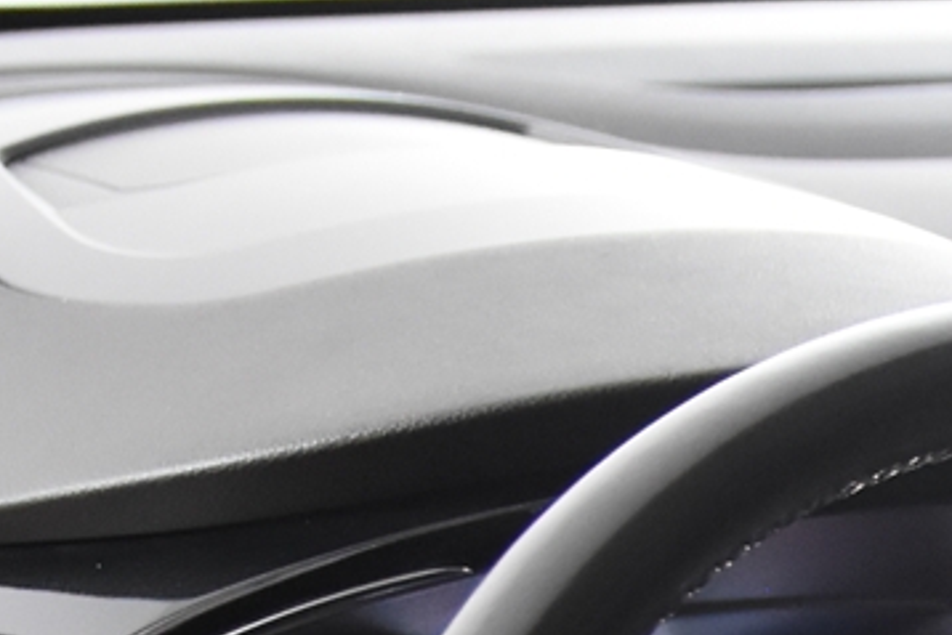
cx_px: 1750
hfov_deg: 10.8
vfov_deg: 7.2
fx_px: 4682
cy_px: 1666
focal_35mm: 177
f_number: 3
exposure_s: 1/30
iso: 1800
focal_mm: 22
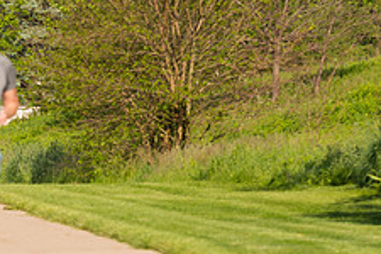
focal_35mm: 309
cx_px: -49
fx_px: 3270
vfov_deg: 4.4
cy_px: 126
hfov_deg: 6.6
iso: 400
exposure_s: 1/2000
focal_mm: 120
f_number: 5.6
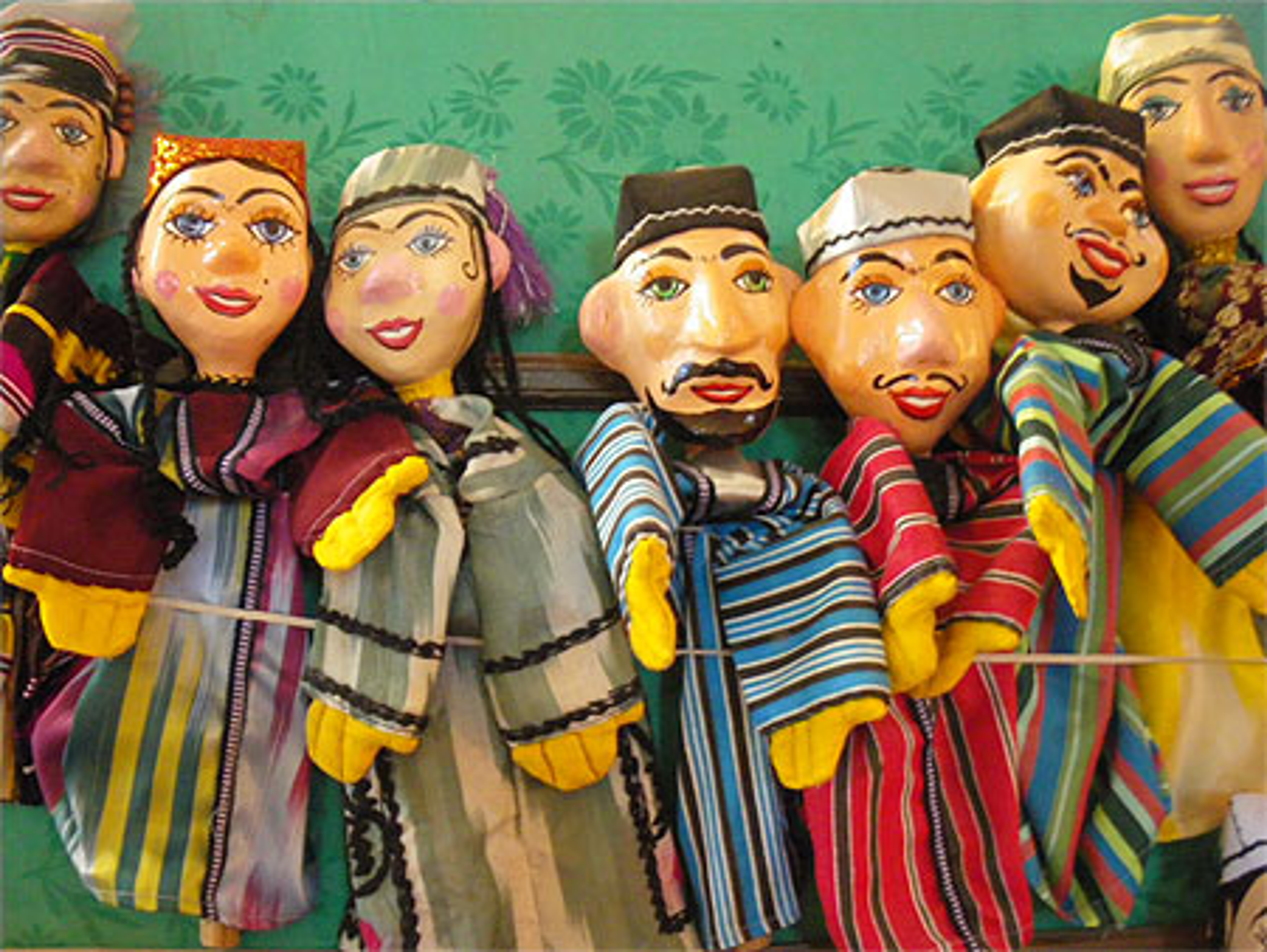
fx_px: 1318
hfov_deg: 51.3
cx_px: 634
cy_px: 476
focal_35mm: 36
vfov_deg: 39.7
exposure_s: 1/10
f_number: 3.5
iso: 800
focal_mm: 6.3
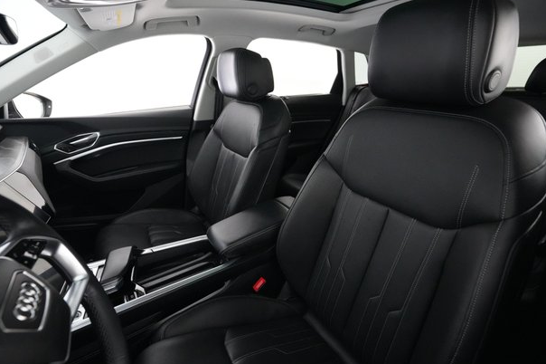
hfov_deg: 90.0
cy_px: 178
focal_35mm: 18
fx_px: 273
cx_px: 267
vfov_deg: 67.3
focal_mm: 17
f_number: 4
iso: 12800
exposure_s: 1/60
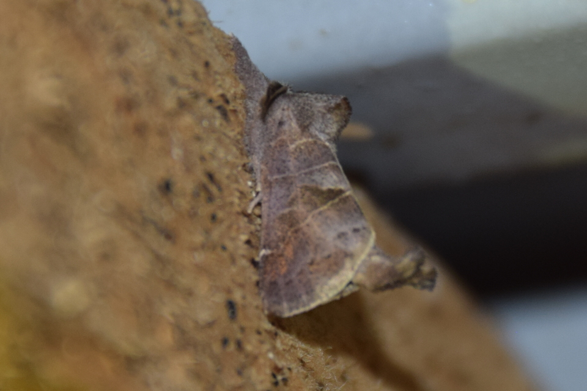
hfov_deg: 9.8
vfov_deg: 6.5
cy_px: 196
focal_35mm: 210
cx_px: 294
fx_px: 3424
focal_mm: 140
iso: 320
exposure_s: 1/60
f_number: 5.6
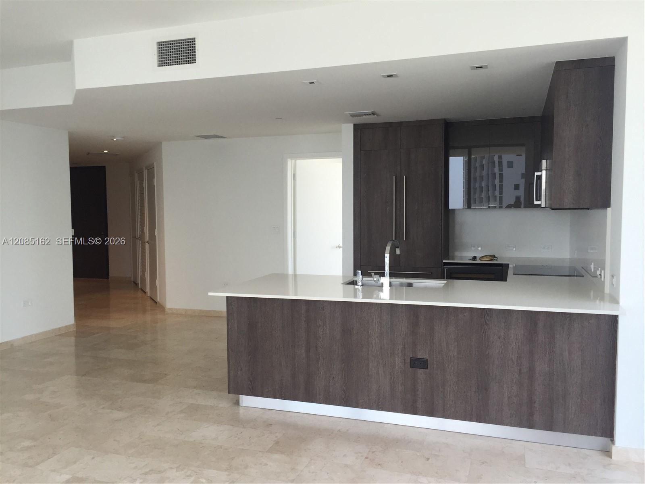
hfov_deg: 61.7
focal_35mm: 29
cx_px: 322
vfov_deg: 48.2
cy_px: 242
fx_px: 540
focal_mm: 4.15
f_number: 2.2
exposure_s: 1/120
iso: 50
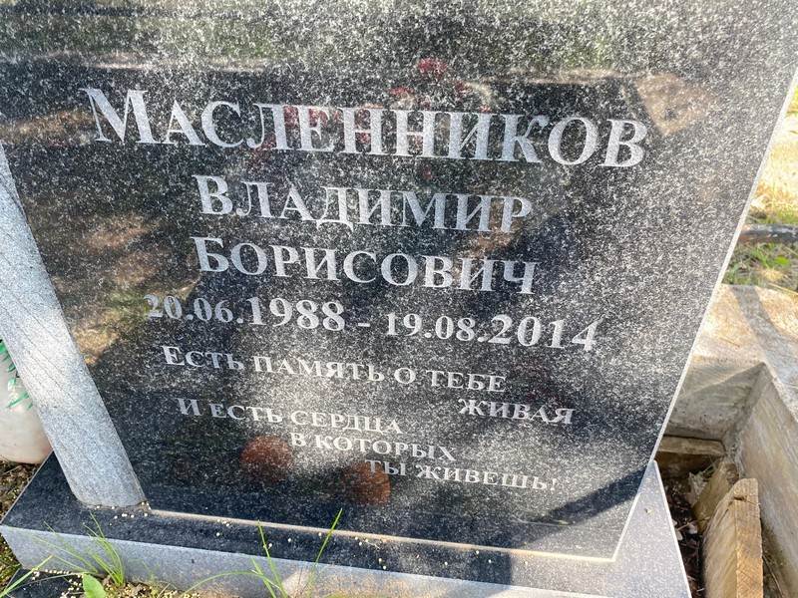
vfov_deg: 53.1
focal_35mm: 26
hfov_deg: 67.3
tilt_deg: -37.7
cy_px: 299
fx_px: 599
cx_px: 399
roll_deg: +2.0
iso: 32
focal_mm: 4.25
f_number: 1.8
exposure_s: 1/217
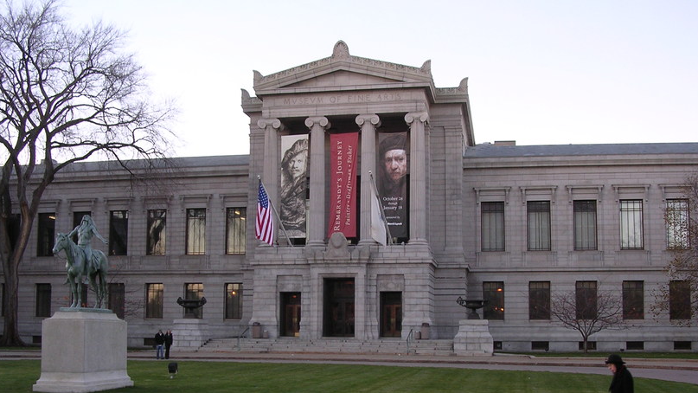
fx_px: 777
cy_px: 245
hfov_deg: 48.4
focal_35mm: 42
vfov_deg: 28.3
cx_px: 346
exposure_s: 1/65.4
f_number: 2.8
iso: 100
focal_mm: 5.8
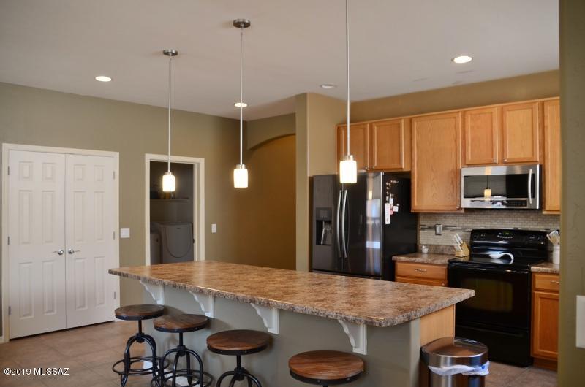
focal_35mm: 30
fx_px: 487
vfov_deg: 43.4
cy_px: 194
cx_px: 292
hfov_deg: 62.0
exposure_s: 1/10
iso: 100
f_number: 3.5
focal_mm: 20
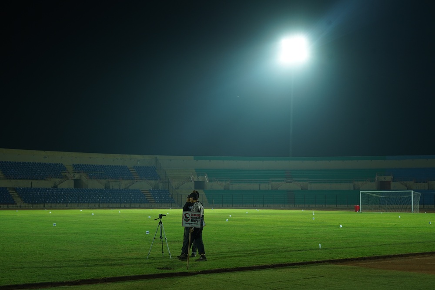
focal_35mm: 50
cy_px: 145
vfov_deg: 27.0
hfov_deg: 39.6
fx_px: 604
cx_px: 218
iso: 800
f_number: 5.6
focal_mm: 50
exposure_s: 1/100
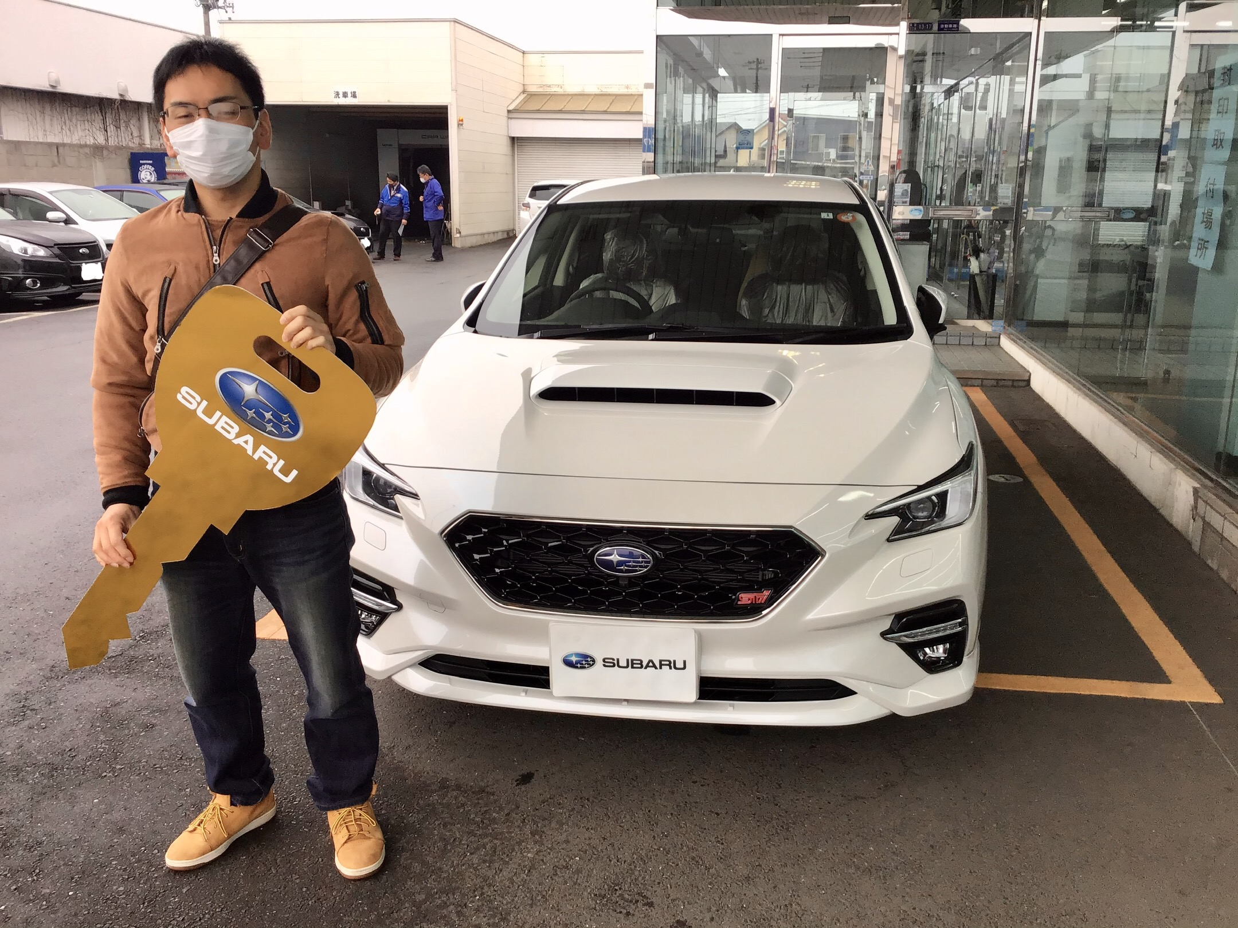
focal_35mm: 31
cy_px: 464
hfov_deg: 58.4
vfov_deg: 45.4
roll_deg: -0.4
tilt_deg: -15.2
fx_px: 1109
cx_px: 619
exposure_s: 1/120
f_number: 2.4
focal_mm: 3.3
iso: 32
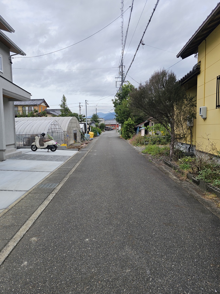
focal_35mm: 23
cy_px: 147
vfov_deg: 73.9
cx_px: 110
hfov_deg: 58.9
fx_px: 195
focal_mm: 6.3
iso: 10
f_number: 1.7
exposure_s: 1/301
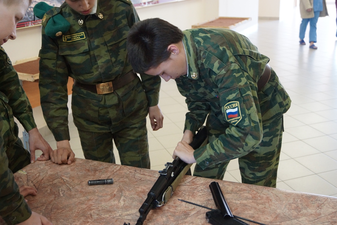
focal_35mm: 42
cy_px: 112
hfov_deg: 46.4
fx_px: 393
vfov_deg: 31.9
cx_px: 168
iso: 1600
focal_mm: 28
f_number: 4.5
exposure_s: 1/60
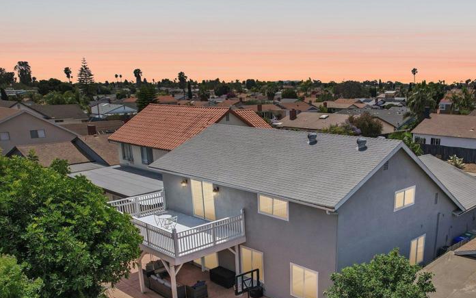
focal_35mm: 33
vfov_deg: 37.2
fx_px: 428
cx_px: 306
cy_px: 229
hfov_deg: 57.2
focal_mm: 8.4
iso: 110
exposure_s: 1/640
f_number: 2.8
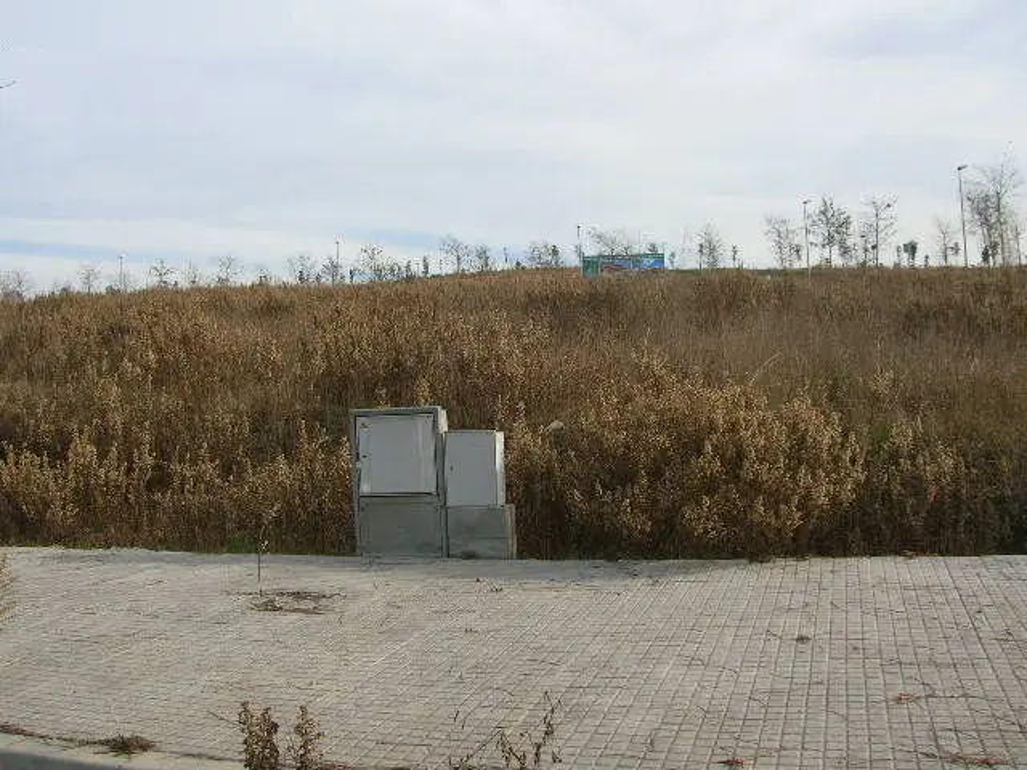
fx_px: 1009
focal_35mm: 34
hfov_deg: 54.0
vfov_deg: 41.8
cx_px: 514
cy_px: 385
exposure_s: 1/259
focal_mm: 5.7
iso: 50
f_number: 4.9
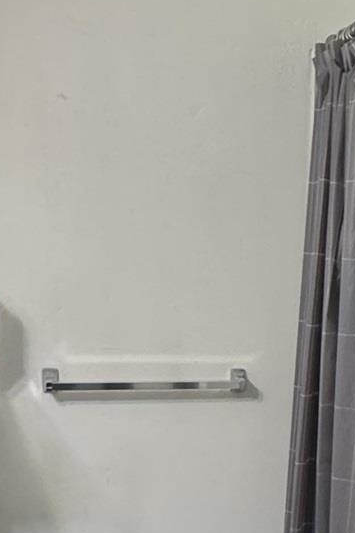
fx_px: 932
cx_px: 296
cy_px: 450
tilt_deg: -13.2
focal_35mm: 63
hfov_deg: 21.2
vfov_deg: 30.8
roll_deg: -1.0
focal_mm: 2.22
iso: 320
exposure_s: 1/120
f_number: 2.2
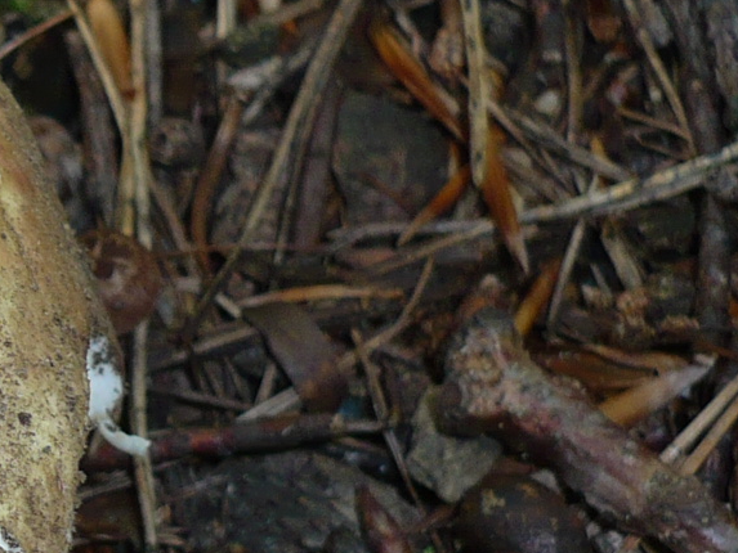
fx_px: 2666
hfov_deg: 14.9
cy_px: 376
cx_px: -265
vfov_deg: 11.8
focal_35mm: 125
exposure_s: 1/30
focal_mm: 5.8
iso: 100
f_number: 2.8
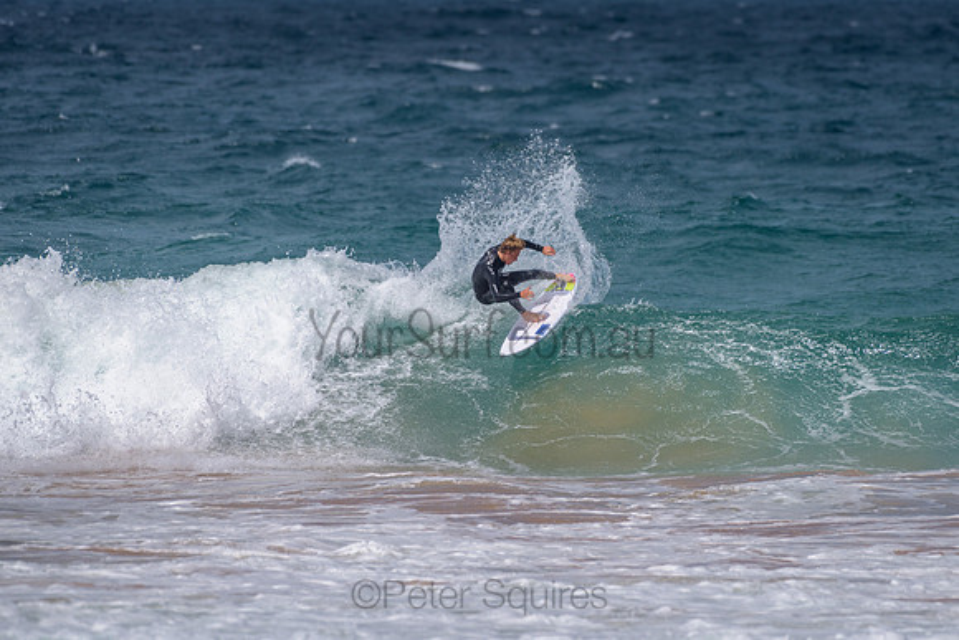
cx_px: 562
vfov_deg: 2.2
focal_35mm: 613
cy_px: 262
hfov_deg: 3.4
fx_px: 16342
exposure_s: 1/2000
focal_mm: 500
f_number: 5.6
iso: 72
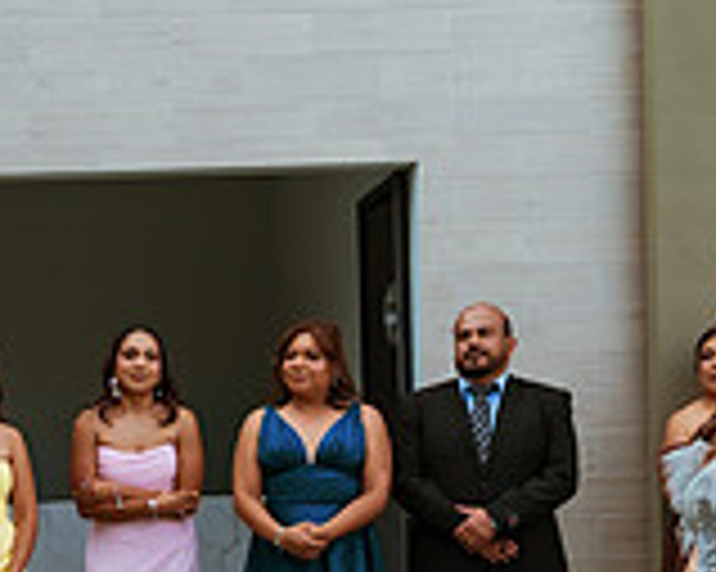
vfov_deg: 15.7
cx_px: 59
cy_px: 597
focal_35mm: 96
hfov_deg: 19.6
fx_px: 2033
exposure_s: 1/1250
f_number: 2.8
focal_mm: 28
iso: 100
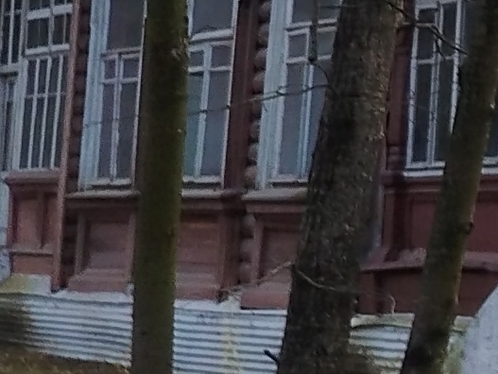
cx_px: 1186
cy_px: -164
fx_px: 2620
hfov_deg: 9.6
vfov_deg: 8.0
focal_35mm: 182
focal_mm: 5.25
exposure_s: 1/142
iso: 100
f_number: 1.75
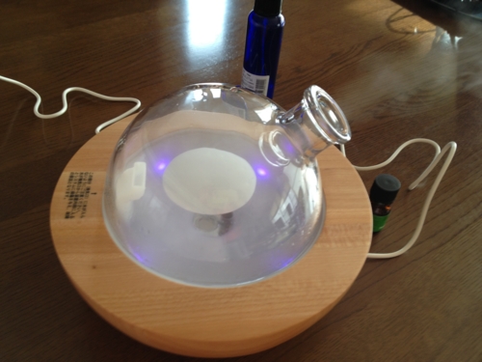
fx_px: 487
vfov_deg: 40.7
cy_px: 181
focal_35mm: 35
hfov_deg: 52.6
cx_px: 241
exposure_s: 1/24
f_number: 2.4
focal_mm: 4.28
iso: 50
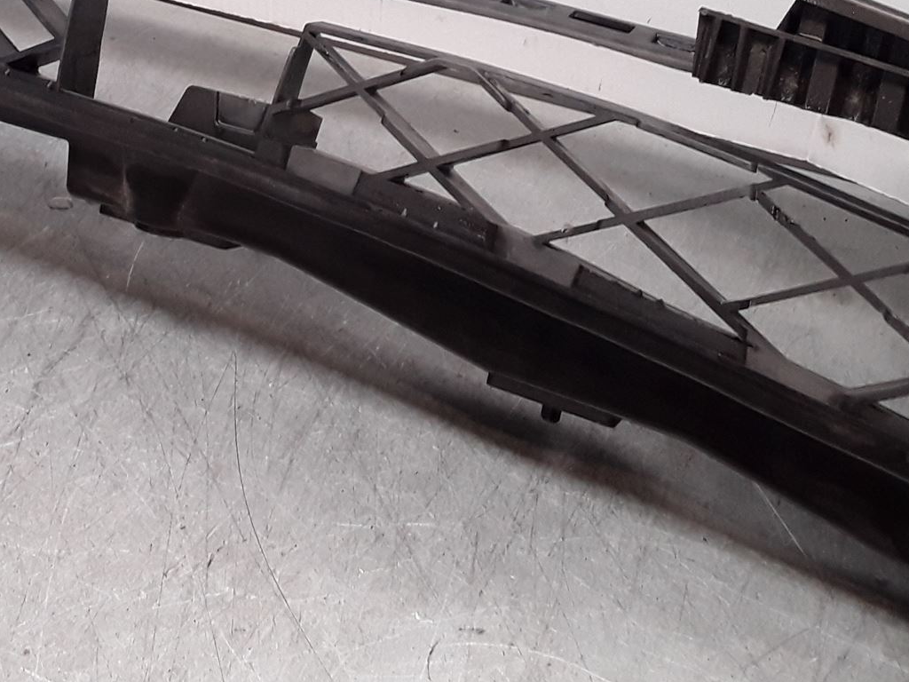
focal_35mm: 56
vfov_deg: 25.2
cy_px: 51
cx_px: 198
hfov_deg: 33.5
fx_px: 1471
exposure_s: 1/103
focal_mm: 2.91
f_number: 1.9
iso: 100
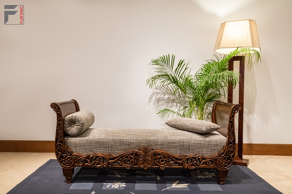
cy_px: 97
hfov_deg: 58.7
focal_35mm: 32
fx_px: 259
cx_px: 146
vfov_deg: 41.1
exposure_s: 1/125
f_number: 5.6
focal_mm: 32
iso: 3200
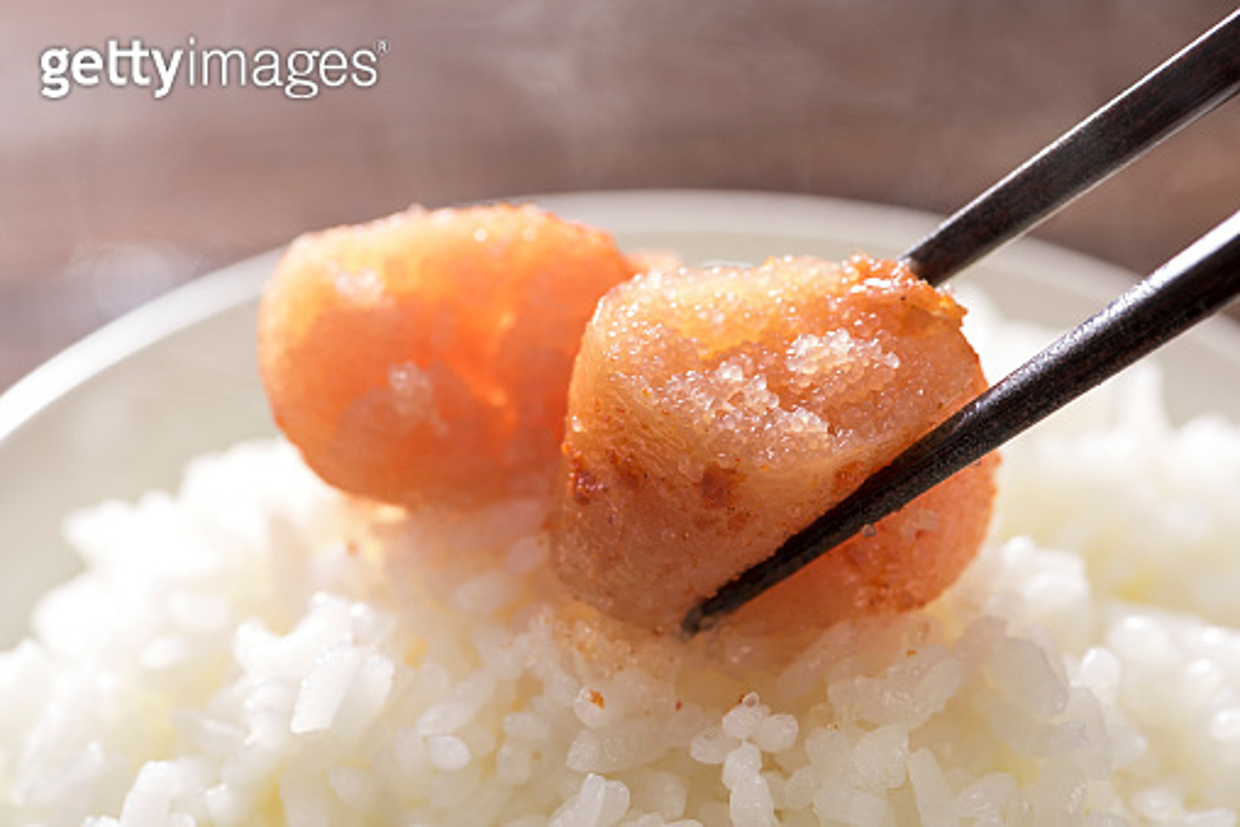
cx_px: 620
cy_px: 414
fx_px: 3617
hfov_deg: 19.5
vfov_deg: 13.0
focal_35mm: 105
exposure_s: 1/160
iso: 31
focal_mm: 105
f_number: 9
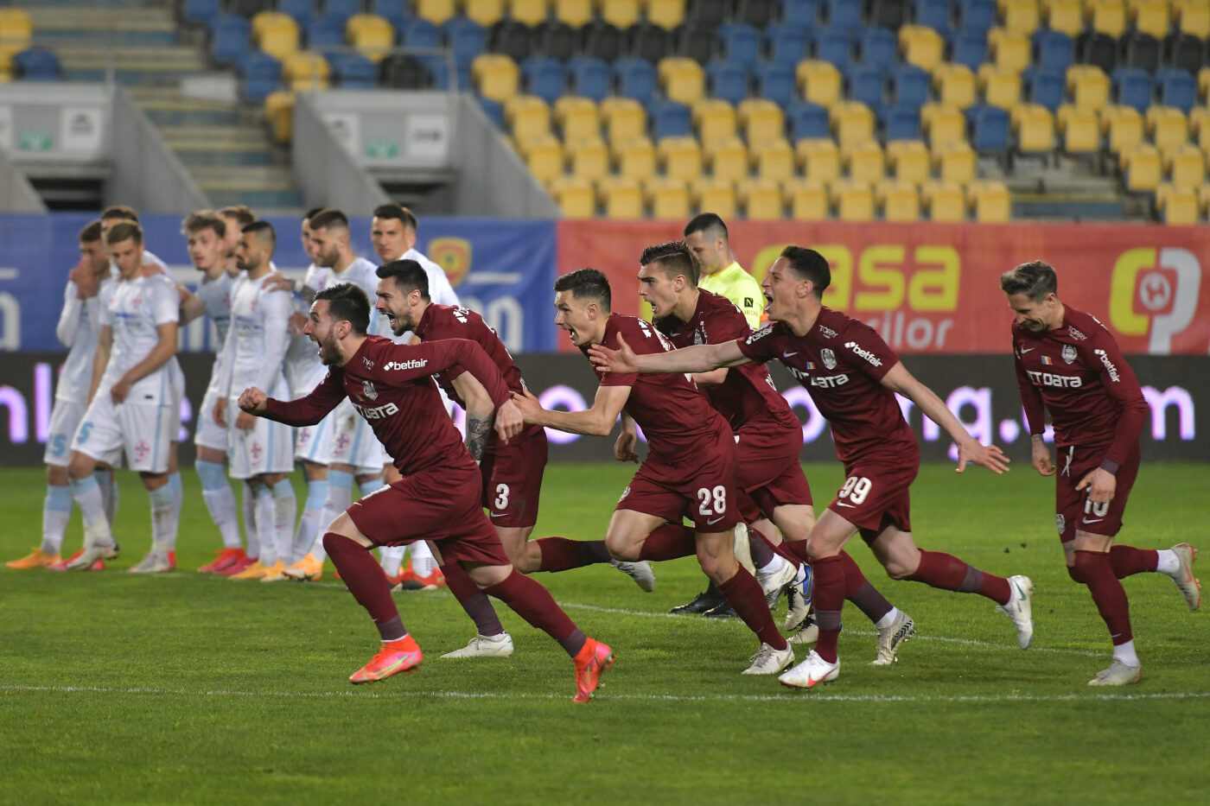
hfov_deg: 10.3
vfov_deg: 6.9
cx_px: 605
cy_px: 403
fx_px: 6721
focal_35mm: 200
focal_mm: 200
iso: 2000
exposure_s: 1/1250
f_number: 2.8
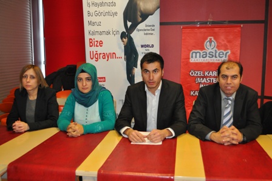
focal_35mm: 36
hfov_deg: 53.2
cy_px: 90
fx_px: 272
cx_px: 136
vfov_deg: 36.8
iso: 800
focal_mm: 24
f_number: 4
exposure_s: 1/60
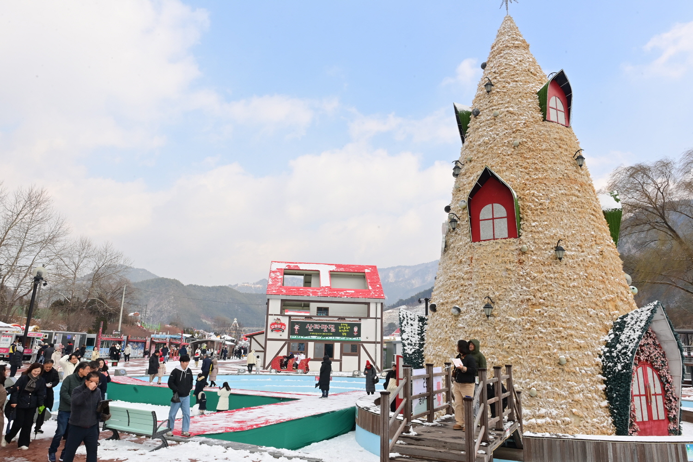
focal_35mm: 24
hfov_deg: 73.7
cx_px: 346
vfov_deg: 53.1
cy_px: 231
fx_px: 462
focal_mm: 24
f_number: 14
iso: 500
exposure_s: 1/160
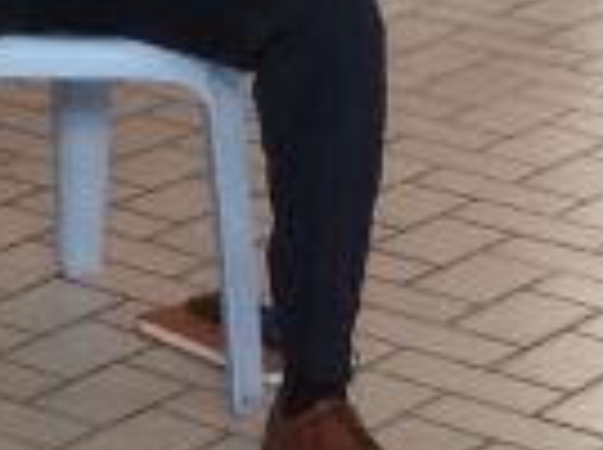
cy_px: -544
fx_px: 3773
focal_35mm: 217
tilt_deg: -7.8
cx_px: -873
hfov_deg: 8.3
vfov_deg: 6.6
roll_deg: -0.3
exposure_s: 1/33
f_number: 2.2
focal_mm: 4.15
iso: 160
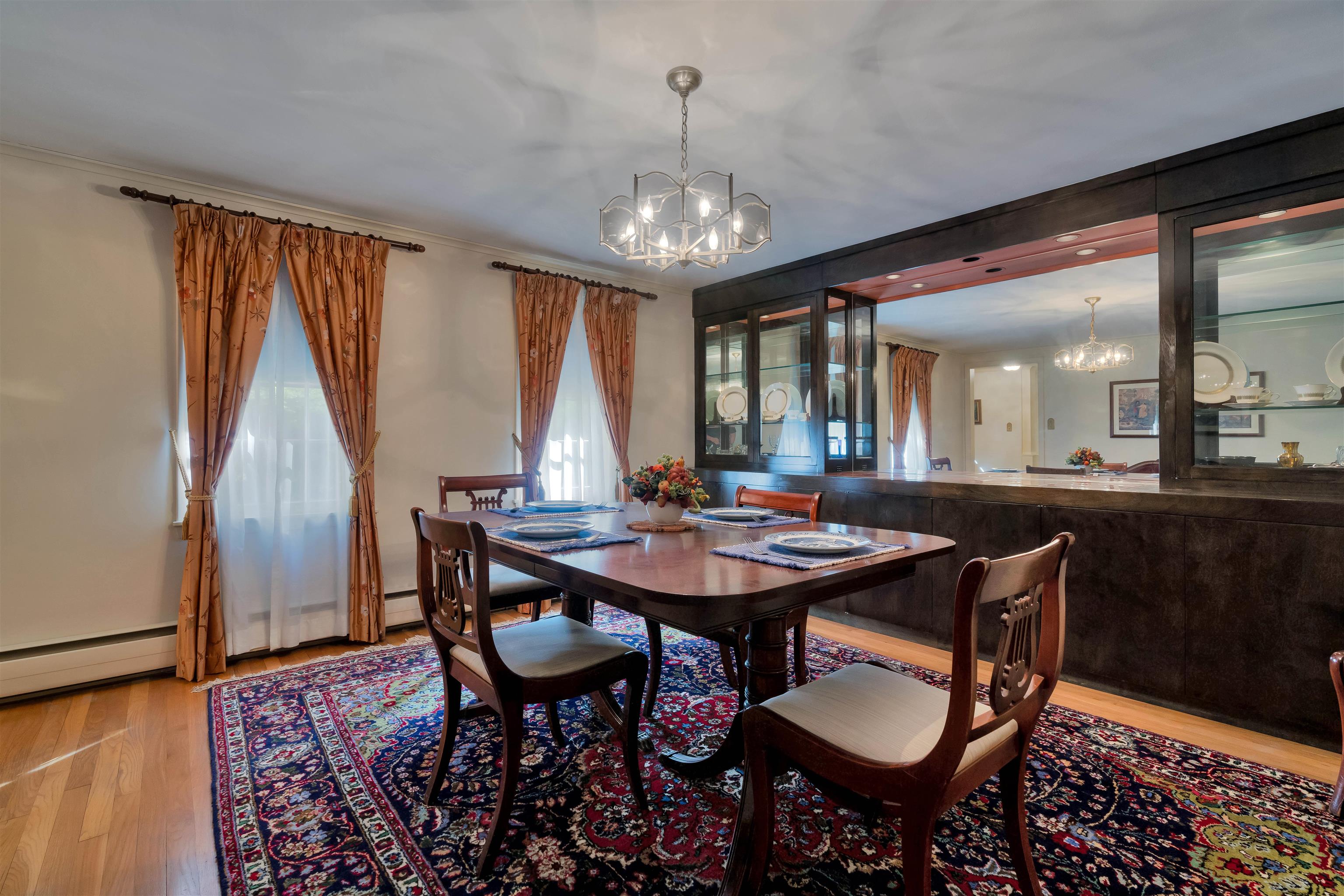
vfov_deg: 73.8
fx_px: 597
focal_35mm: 16
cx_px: 672
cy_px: 448
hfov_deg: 96.7
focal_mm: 16
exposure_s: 1/350
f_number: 8
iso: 800
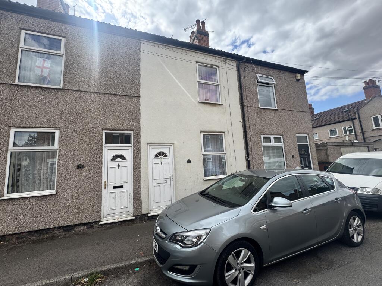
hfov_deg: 102.1
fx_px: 154
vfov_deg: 85.7
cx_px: 191
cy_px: 143
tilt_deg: +7.8
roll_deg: +2.9
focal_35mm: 14
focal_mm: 2.22
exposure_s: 1/1063
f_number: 2.2
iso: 50
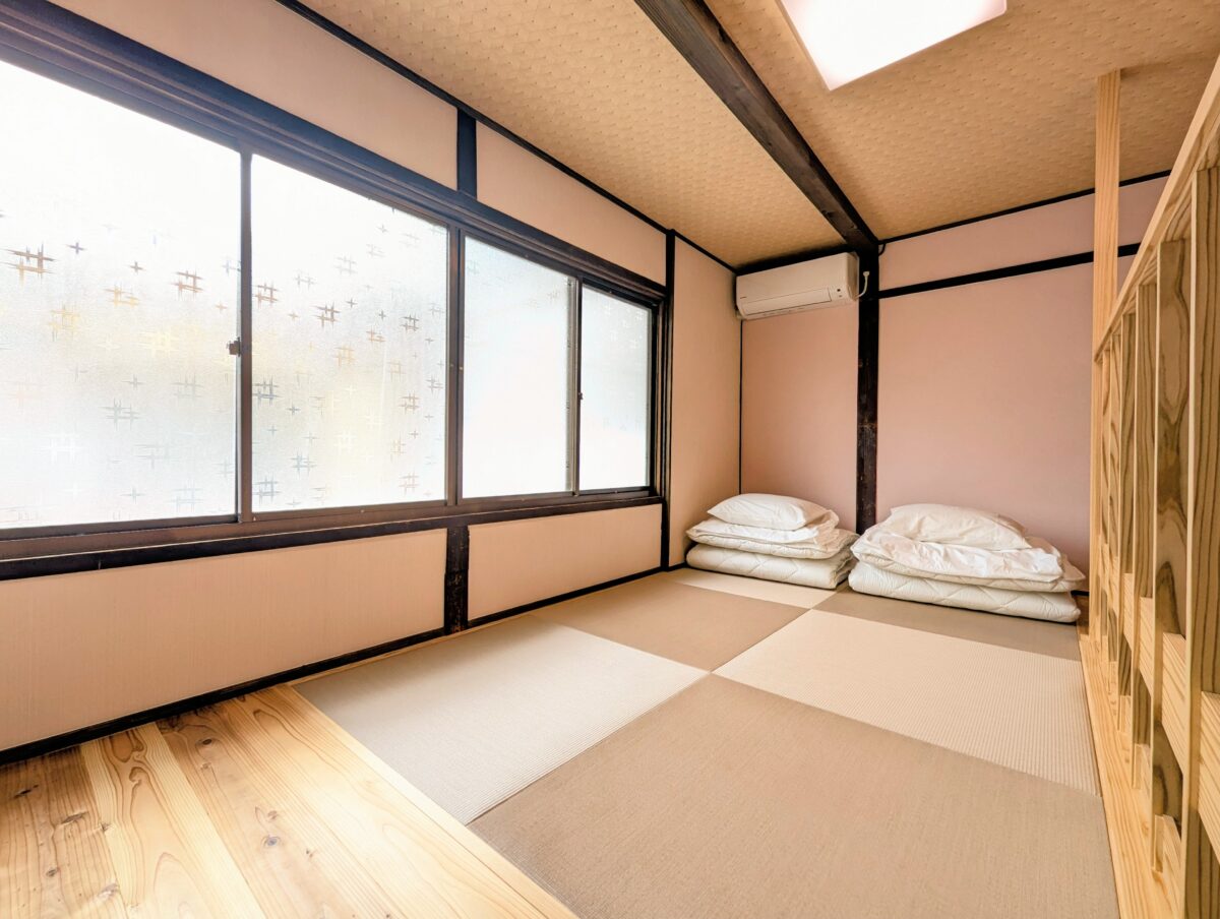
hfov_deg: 106.1
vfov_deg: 90.1
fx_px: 459
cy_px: 460
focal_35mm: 13
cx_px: 610
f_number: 2.2
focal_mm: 1.95
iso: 91
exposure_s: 1/120
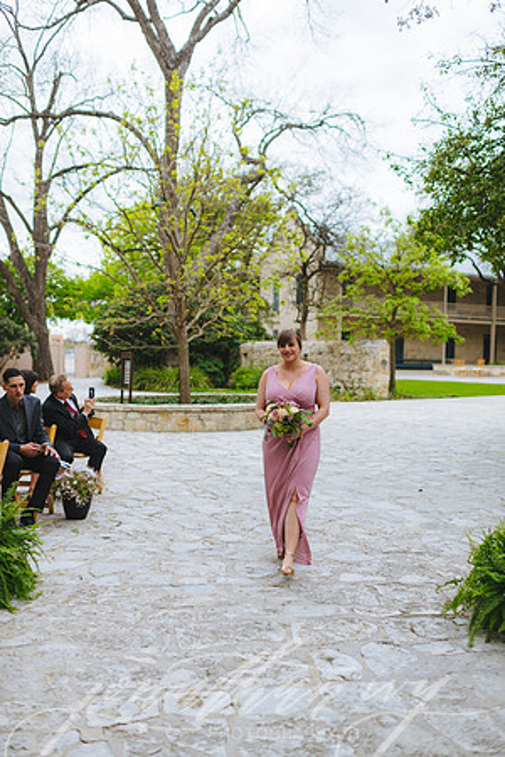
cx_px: 252
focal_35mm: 35
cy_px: 378
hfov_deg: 37.9
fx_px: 736
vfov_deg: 54.4
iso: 80
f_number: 2
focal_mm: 35
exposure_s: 1/2000
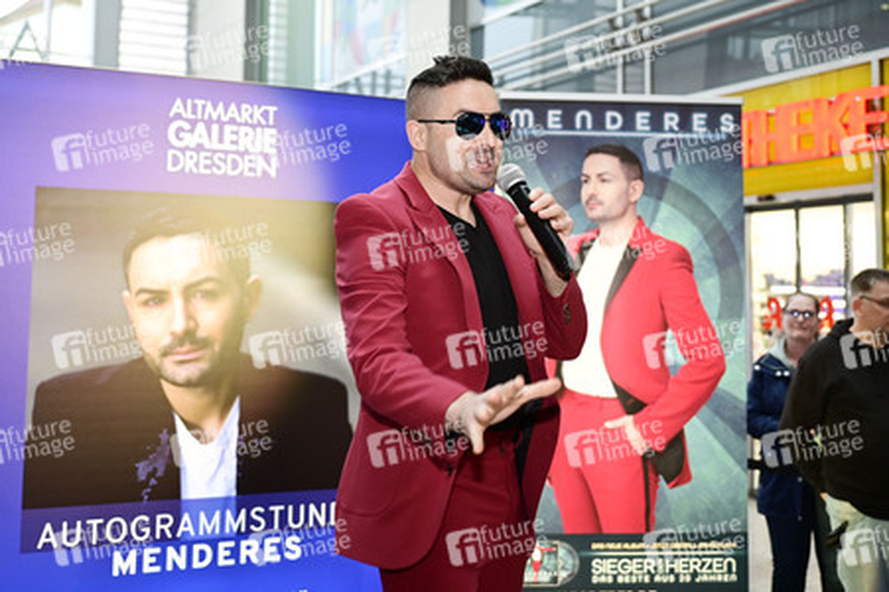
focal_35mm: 35
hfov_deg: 54.5
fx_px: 864
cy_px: 296
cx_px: 444
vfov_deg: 37.8
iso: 640
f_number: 2.8
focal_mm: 35
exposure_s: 1/200
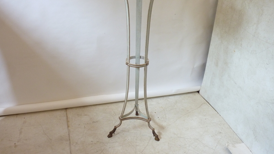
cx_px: 137
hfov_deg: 56.6
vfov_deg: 33.6
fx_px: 254
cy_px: 60
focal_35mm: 35
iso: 250
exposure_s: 1/30
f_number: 3.5
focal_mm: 5.3
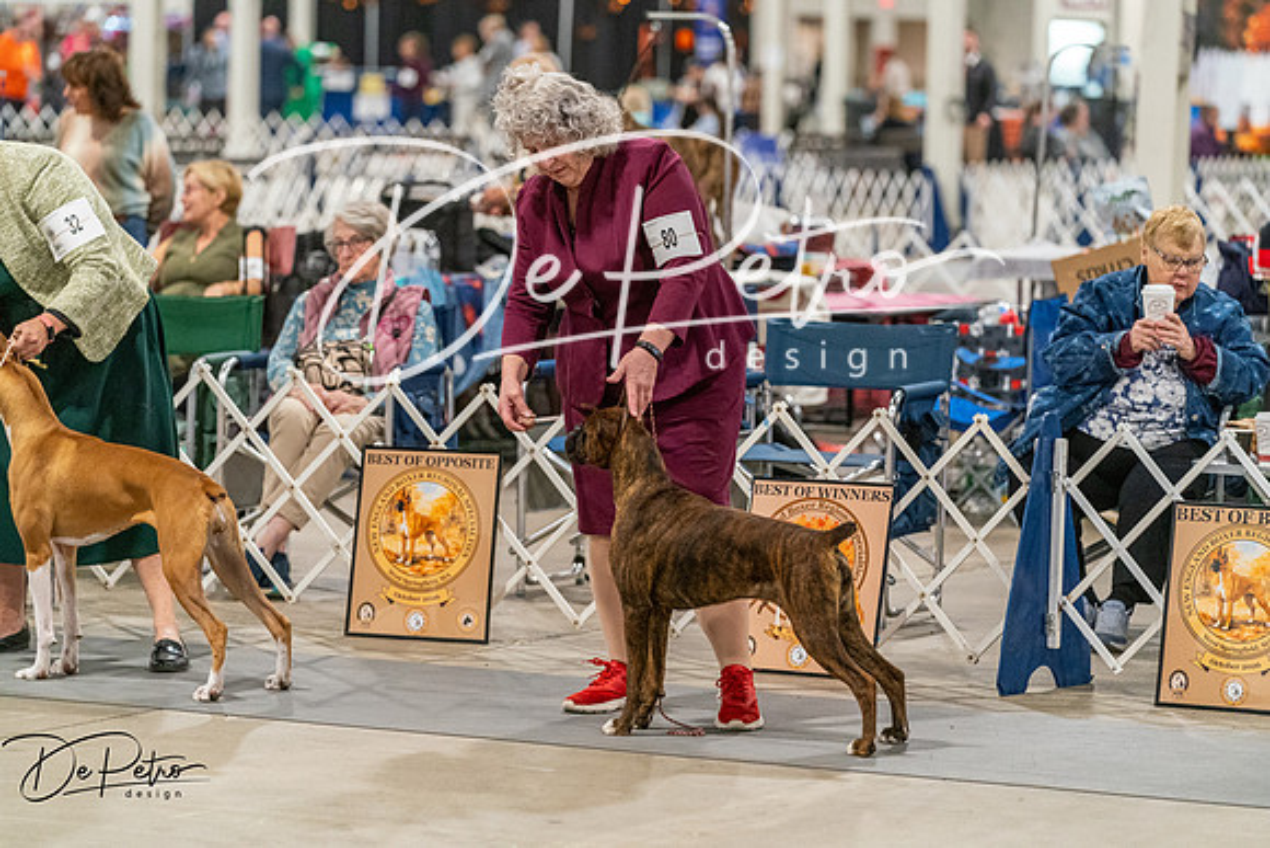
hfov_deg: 13.2
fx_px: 5469
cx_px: 635
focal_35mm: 155
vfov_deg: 8.9
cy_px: 424
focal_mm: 155
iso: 6400
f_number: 3.5
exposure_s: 1/250
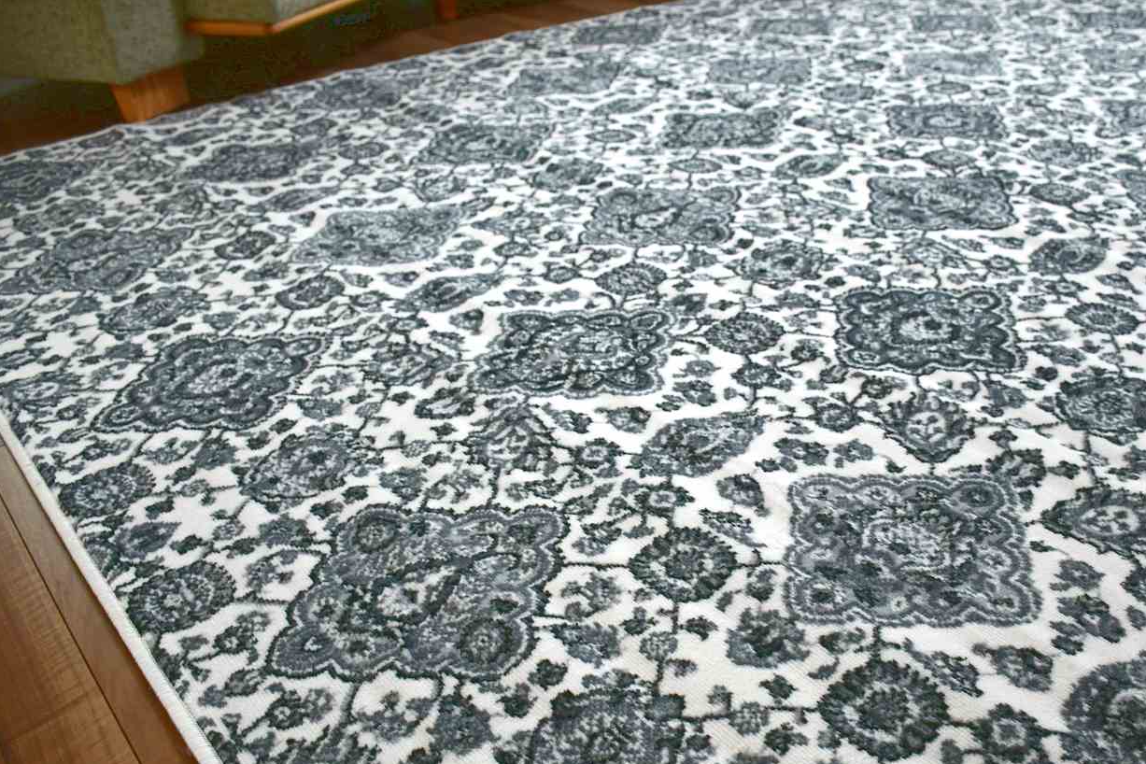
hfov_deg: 56.7
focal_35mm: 33
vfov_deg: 39.8
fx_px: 1050
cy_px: 451
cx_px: 697
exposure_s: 1/200
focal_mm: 18
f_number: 3.5
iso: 800
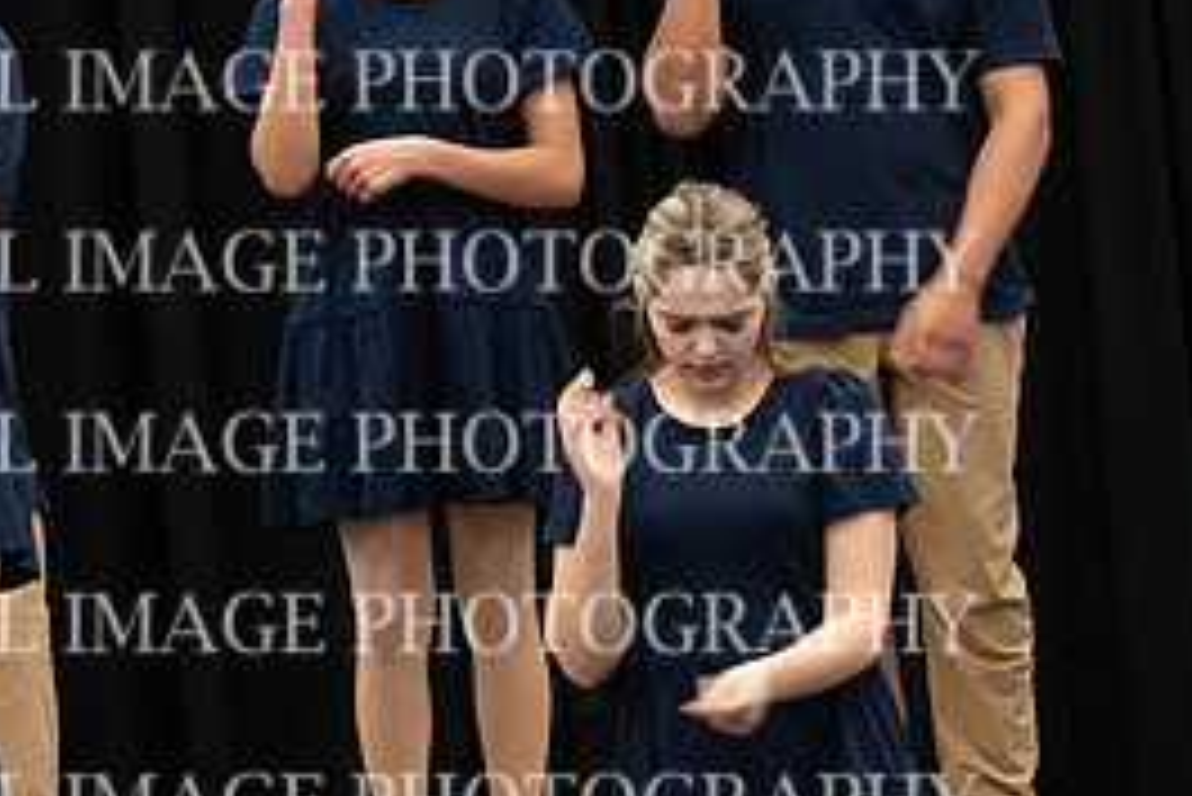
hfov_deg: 8.8
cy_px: 171
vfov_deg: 5.9
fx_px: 7752
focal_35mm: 234
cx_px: 328
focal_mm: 107
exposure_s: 1/100
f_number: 6.3
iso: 6400
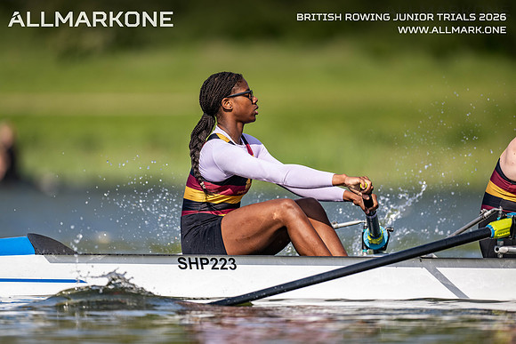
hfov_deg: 3.4
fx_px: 8602
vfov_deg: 2.3
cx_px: 258
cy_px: 172
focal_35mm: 600
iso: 220
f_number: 4
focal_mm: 600
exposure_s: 1/2500
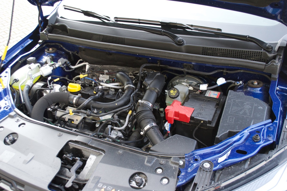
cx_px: 144
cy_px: 96
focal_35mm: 36
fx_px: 287
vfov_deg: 36.9
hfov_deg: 53.1
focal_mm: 24
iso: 400
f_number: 4.5
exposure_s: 1/80
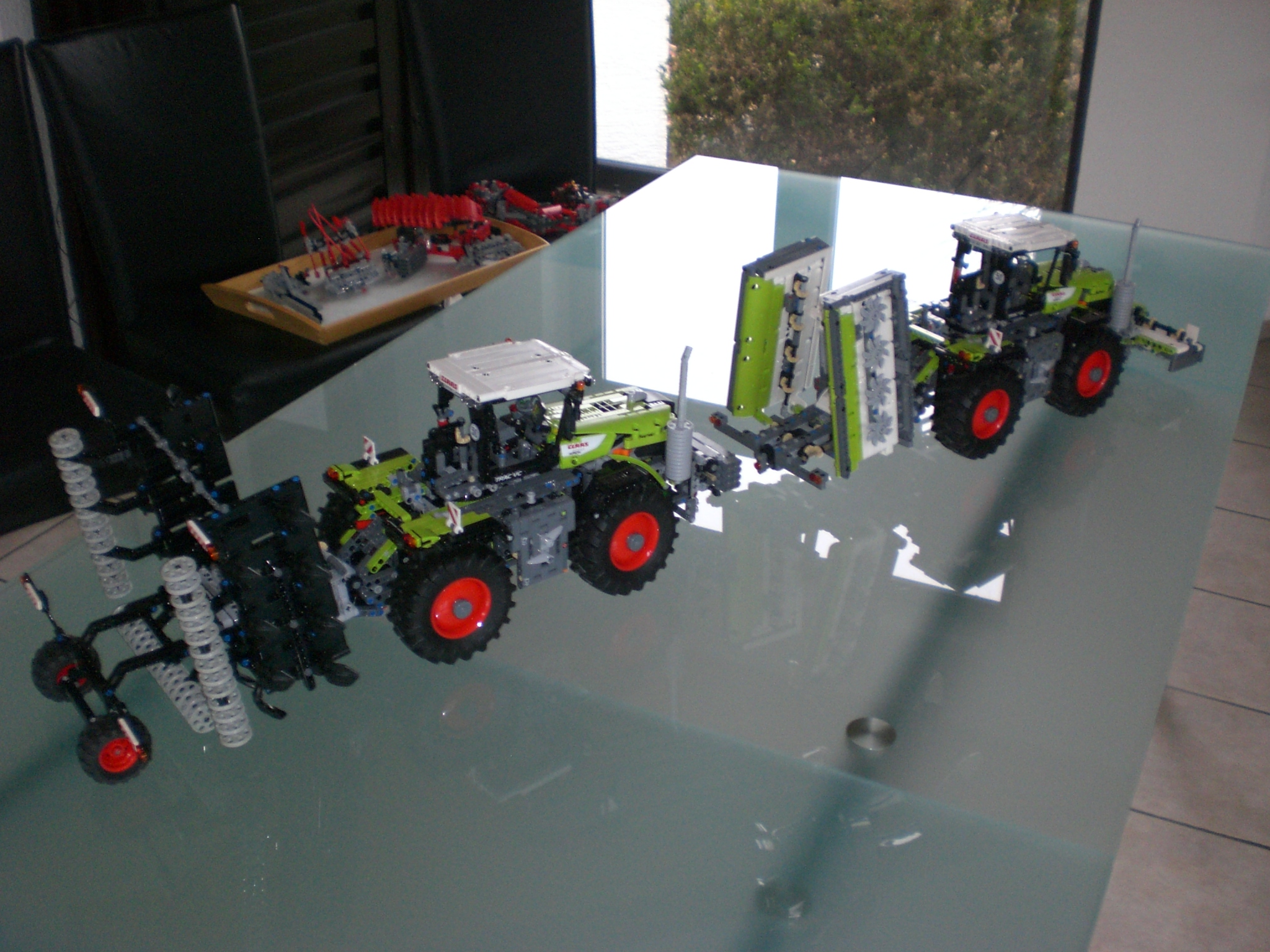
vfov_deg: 37.7
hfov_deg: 49.0
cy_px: 476
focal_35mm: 38
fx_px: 1394
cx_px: 635
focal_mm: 6.3
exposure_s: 1/30
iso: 200
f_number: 3.1
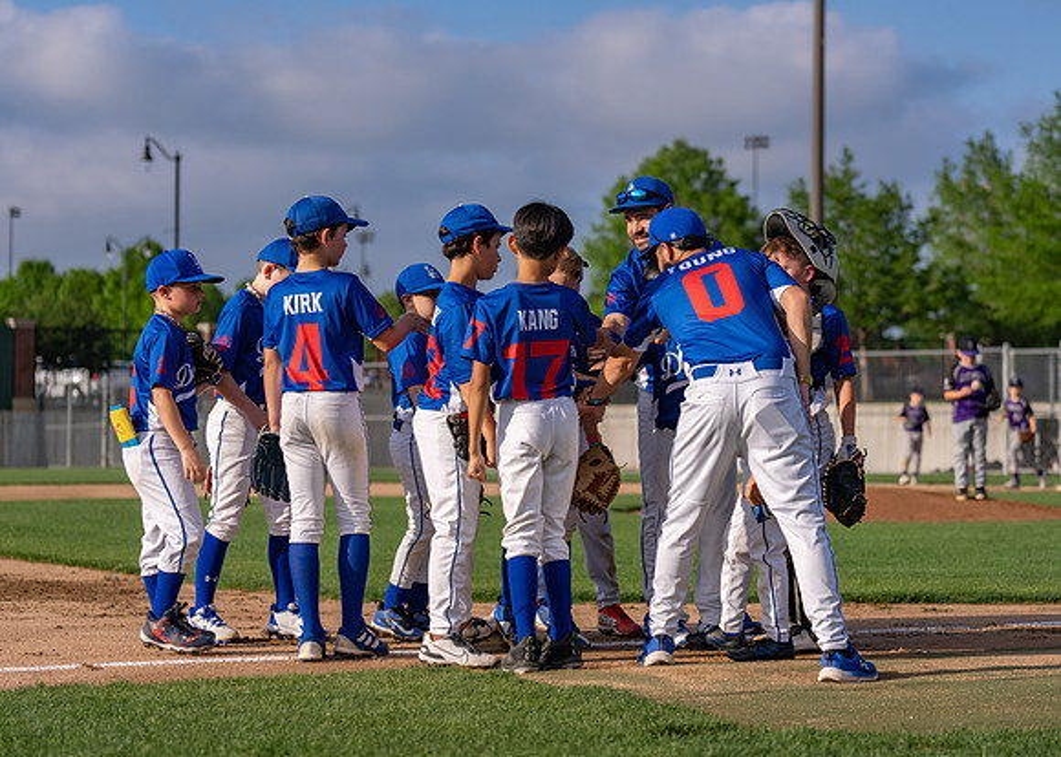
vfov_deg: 16.6
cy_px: 394
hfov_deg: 23.1
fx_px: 2598
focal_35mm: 86
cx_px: 569
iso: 250
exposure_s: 1/5000
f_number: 2.8
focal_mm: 70
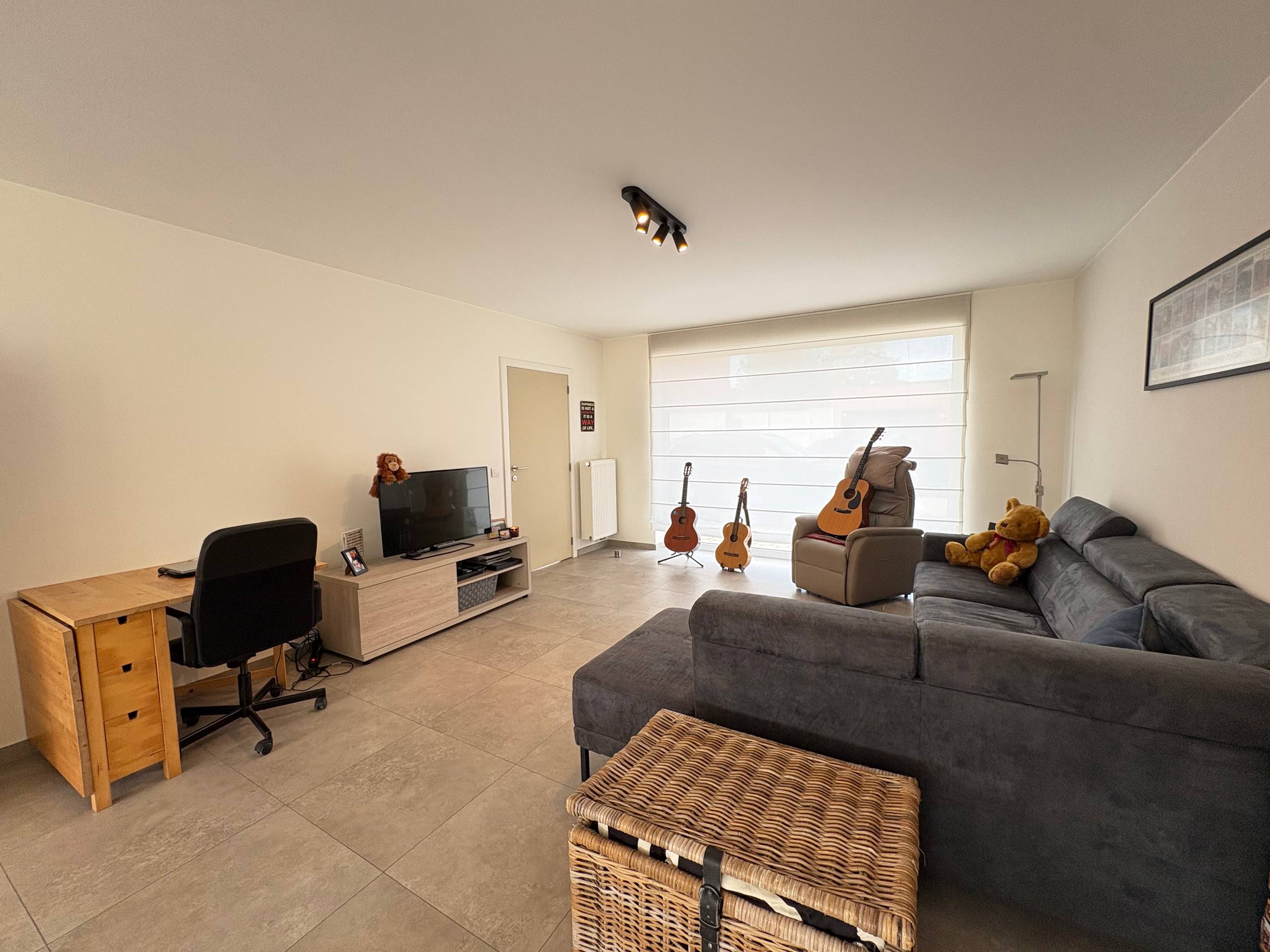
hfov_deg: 102.1
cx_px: 635
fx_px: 514
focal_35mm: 14
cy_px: 476
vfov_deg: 85.7
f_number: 2.2
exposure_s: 1/99
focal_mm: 2.22
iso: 160
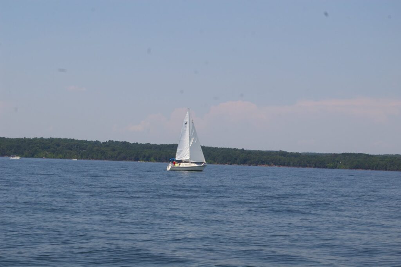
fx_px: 918
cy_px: 134
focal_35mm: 82
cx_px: 200
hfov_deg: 24.6
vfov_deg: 16.5
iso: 200
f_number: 11
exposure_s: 1/350
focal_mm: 55
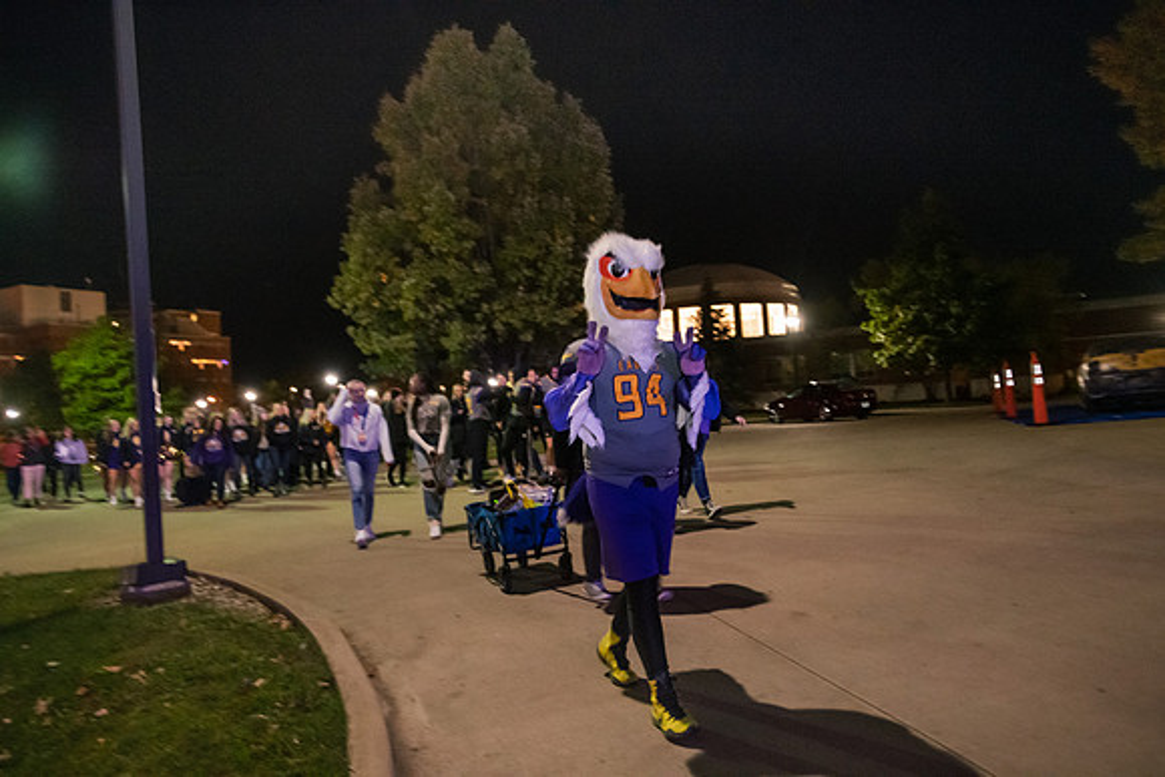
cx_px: 582
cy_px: 388
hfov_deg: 71.5
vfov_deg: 51.3
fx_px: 809
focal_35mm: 25
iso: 6400
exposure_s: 1/30
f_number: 3.2
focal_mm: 25
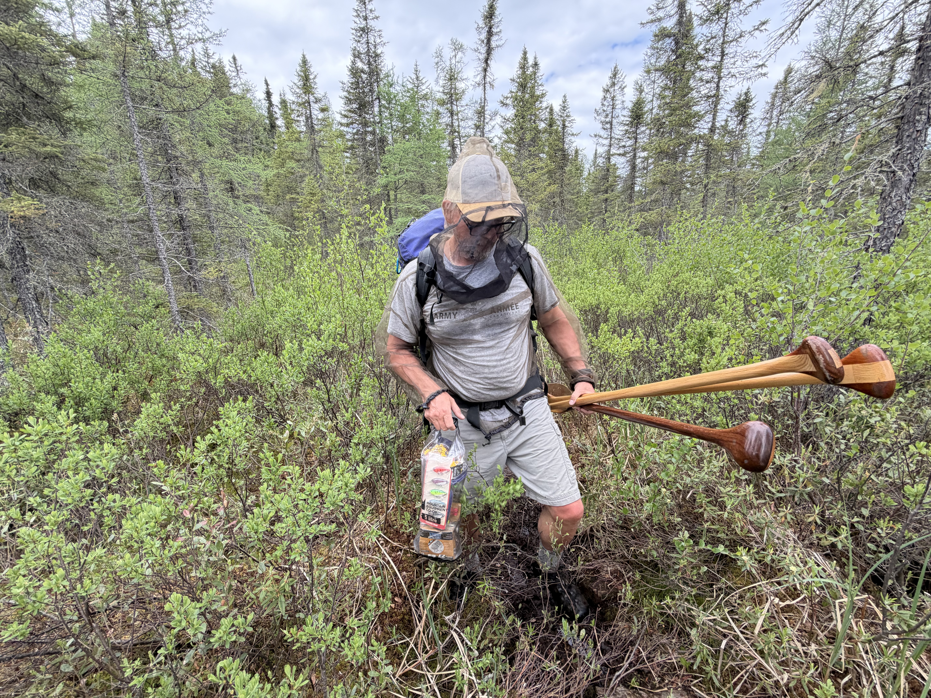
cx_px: 466
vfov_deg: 85.7
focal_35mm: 14
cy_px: 349
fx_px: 377
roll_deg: +1.0
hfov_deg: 102.1
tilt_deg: -15.2
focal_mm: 2.22
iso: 50
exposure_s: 1/232
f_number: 2.2
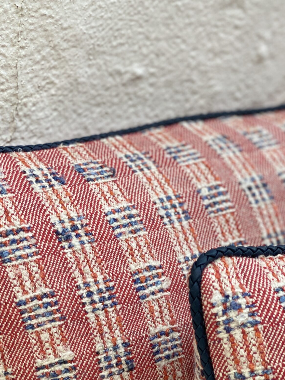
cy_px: 291
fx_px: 944
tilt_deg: -34.2
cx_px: 129
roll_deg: -10.3
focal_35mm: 86
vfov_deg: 22.5
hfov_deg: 17.2
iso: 100
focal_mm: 6
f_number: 2
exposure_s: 1/122
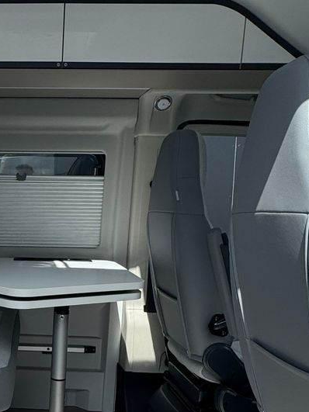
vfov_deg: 40.7
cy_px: 315
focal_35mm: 45
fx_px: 536
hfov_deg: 29.7
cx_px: -10
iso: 50
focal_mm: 2.22
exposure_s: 1/1449
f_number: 2.2
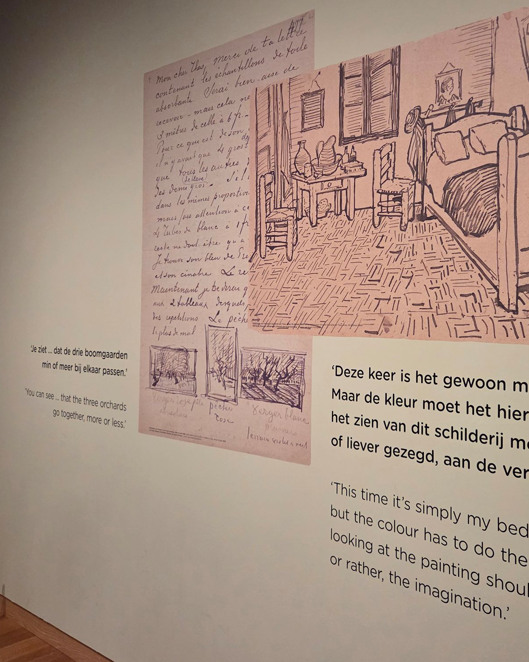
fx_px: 587
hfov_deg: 46.9
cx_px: 390
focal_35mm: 30
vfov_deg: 58.8
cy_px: 331
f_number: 1.8
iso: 1250
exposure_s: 1/120
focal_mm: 5.4
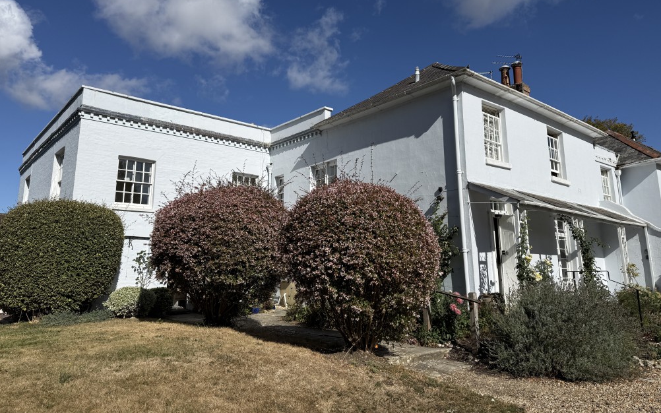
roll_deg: +0.3
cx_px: 332
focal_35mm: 26
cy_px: 172
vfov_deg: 47.4
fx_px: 468
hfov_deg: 70.4
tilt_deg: +11.6
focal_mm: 6.76
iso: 80
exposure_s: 1/9091
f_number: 1.78
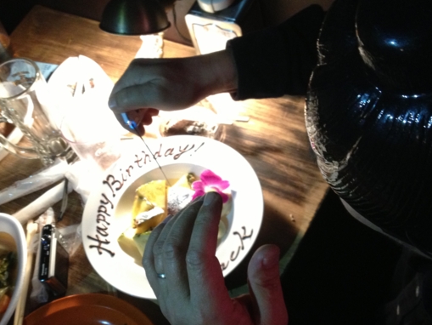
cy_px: 213
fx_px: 687
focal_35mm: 55
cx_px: 194
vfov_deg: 26.4
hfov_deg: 34.9
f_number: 2.4
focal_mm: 4.28
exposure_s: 1/20
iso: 250
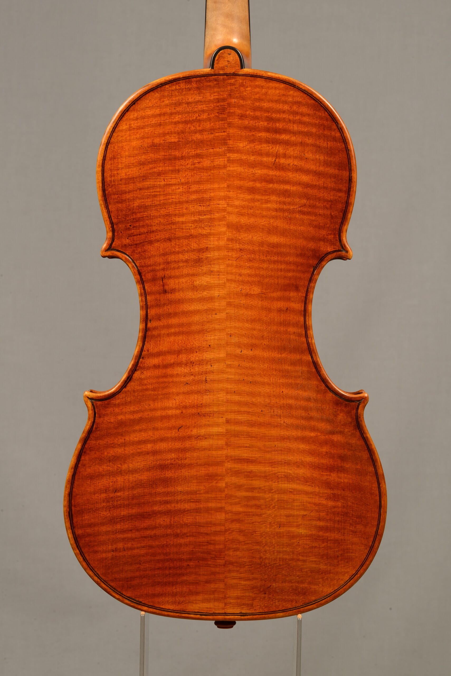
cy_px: 338
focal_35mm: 105
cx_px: 226
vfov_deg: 19.4
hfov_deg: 13.1
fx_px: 1971
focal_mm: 105
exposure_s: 1/1.3
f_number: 22
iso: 100
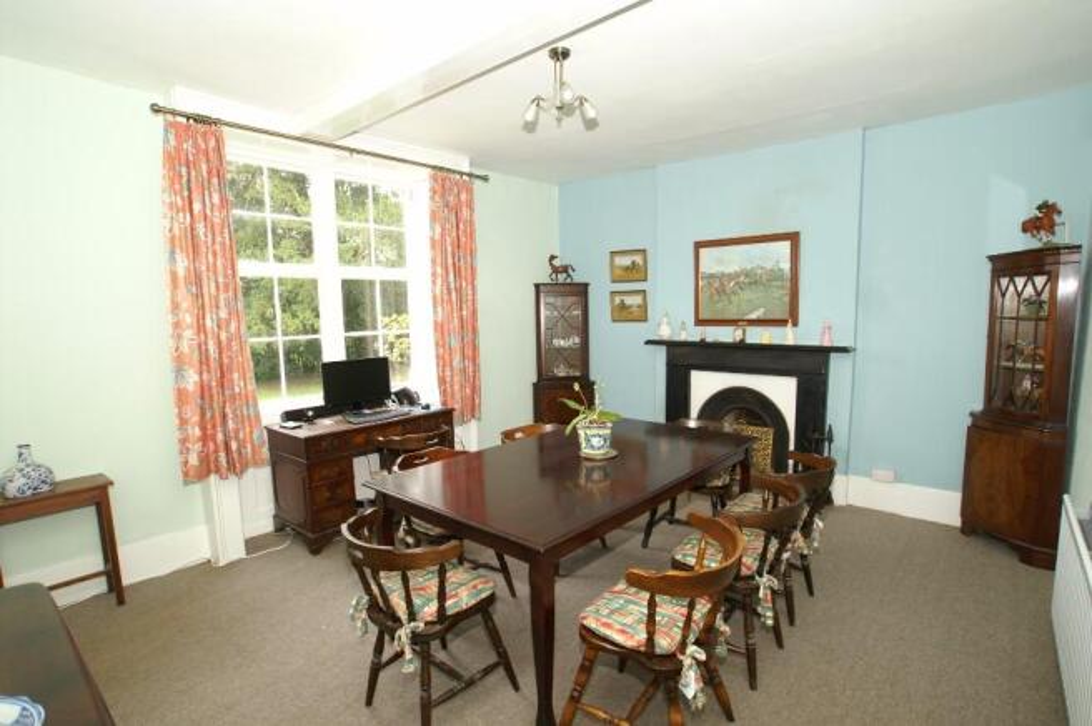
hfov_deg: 90.1
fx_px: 545
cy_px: 363
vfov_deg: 67.3
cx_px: 546
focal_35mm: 18
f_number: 4.5
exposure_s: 1/60
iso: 200
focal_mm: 12
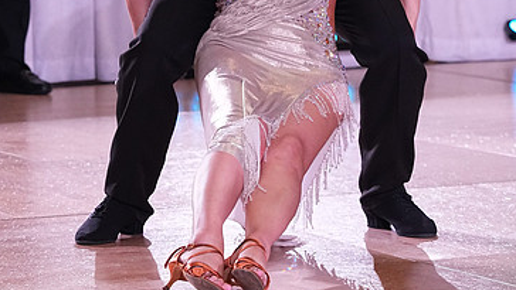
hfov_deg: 8.2
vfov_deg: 4.6
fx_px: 3586
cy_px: -86
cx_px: 259
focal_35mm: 262
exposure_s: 1/400
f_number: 5
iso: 3200
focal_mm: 105
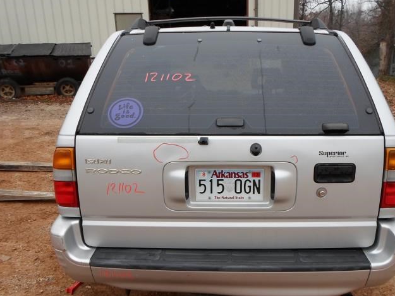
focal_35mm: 32
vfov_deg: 44.0
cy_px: 173
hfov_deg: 56.6
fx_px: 365
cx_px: 227
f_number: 2.5
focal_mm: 4.5
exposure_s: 1/180
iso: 80
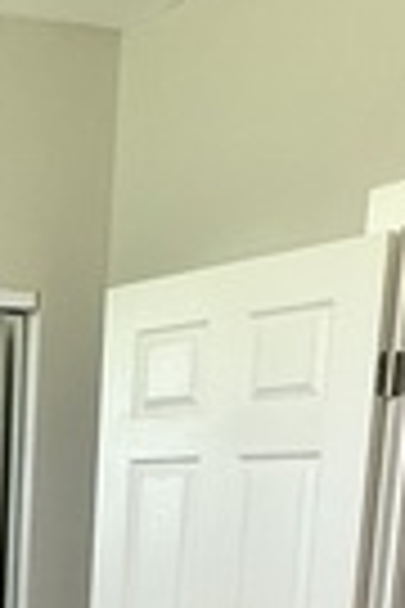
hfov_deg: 16.8
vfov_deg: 25.0
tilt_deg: -11.3
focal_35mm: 72
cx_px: -238
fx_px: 1215
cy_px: 754
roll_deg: +0.1
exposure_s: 1/60
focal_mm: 2.22
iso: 500
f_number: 2.2
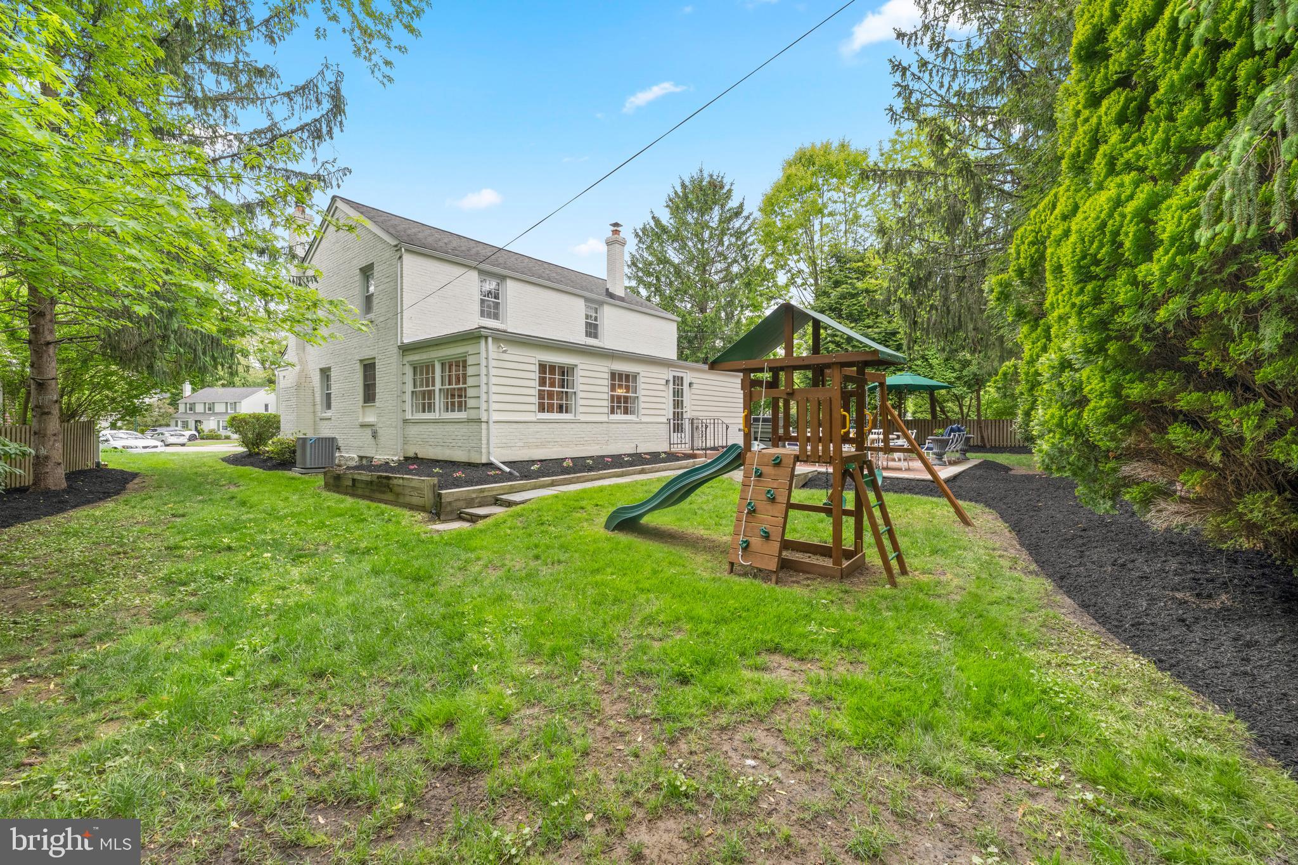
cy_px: 432
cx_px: 649
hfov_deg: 104.3
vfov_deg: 81.2
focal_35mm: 14
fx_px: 505
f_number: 7.1
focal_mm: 14
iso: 640
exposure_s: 1/100
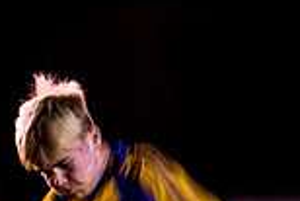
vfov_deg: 0.8
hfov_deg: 1.3
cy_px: 261
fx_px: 13537
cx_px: 77
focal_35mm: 1623
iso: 2000
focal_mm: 400
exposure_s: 1/20
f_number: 2.8
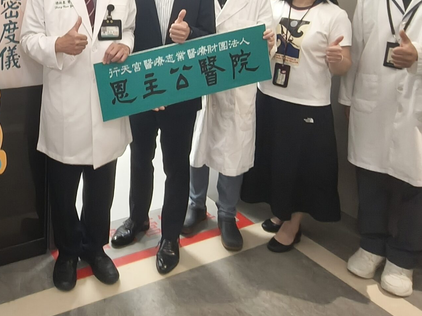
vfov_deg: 36.9
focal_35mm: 36
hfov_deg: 47.0
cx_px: 54
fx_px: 439
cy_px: 26
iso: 200
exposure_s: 1/30
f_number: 2.2
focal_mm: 1.68
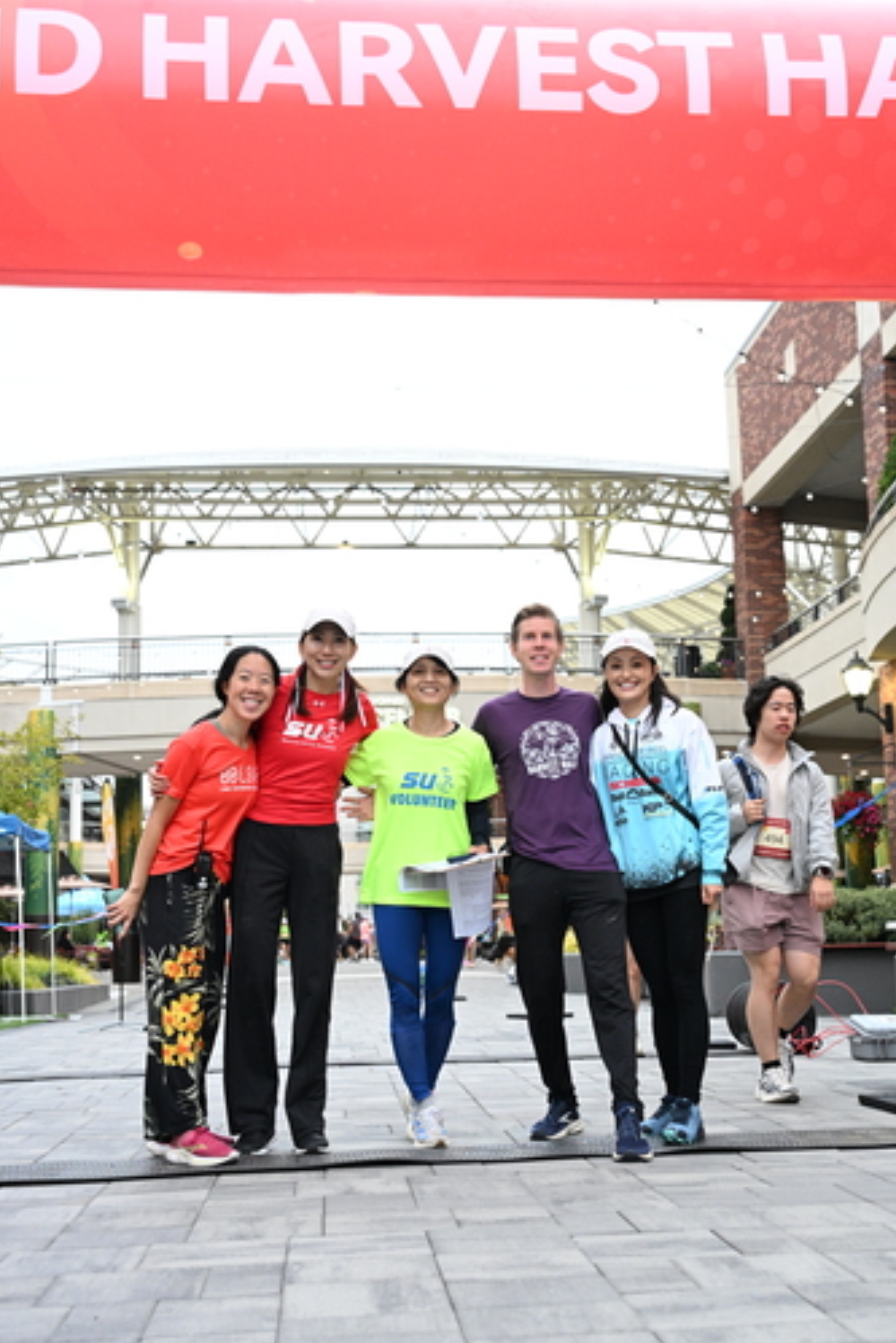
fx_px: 1604
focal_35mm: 43
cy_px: 681
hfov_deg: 31.2
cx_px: 461
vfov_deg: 45.4
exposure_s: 1/400
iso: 3200
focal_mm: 39
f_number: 4
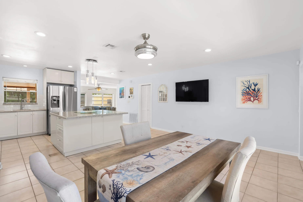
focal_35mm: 16
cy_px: 101
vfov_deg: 73.7
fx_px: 135
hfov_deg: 96.7
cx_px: 152
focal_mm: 16
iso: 500
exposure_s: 1/8
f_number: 11
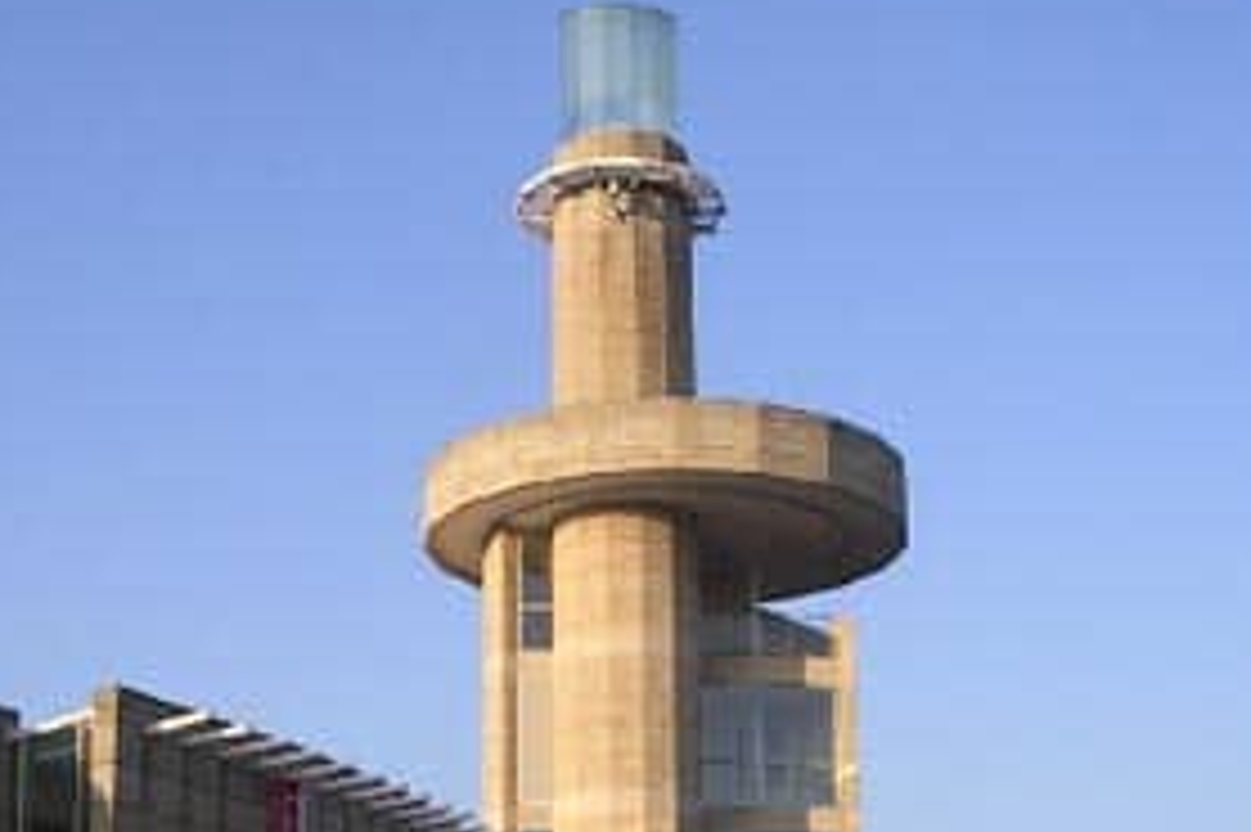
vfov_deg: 20.9
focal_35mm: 64
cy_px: 697
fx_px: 2223
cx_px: 594
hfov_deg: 31.4
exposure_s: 1/170
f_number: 5.6
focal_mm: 5.8
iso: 100
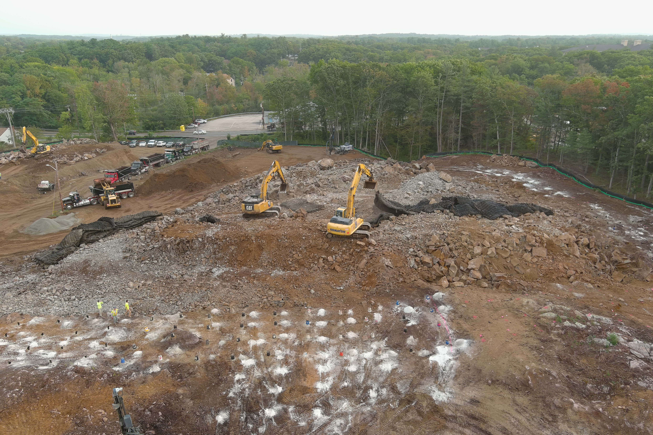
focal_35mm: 29
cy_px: 218
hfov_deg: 63.7
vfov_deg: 45.0
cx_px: 326
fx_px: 526
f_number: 2.8
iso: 100
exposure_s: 1/60
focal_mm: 10.57
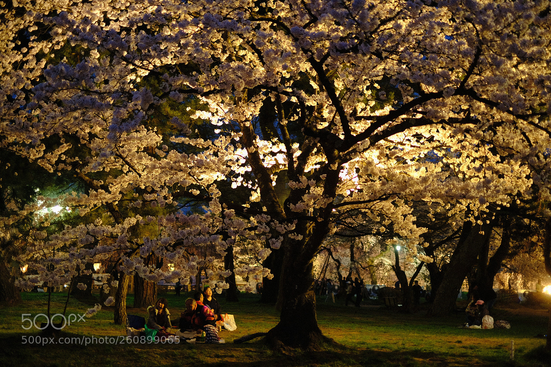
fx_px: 811
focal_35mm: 53
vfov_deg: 25.5
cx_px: 276
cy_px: 184
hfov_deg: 37.5
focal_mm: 35
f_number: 1.4
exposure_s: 1/18
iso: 400
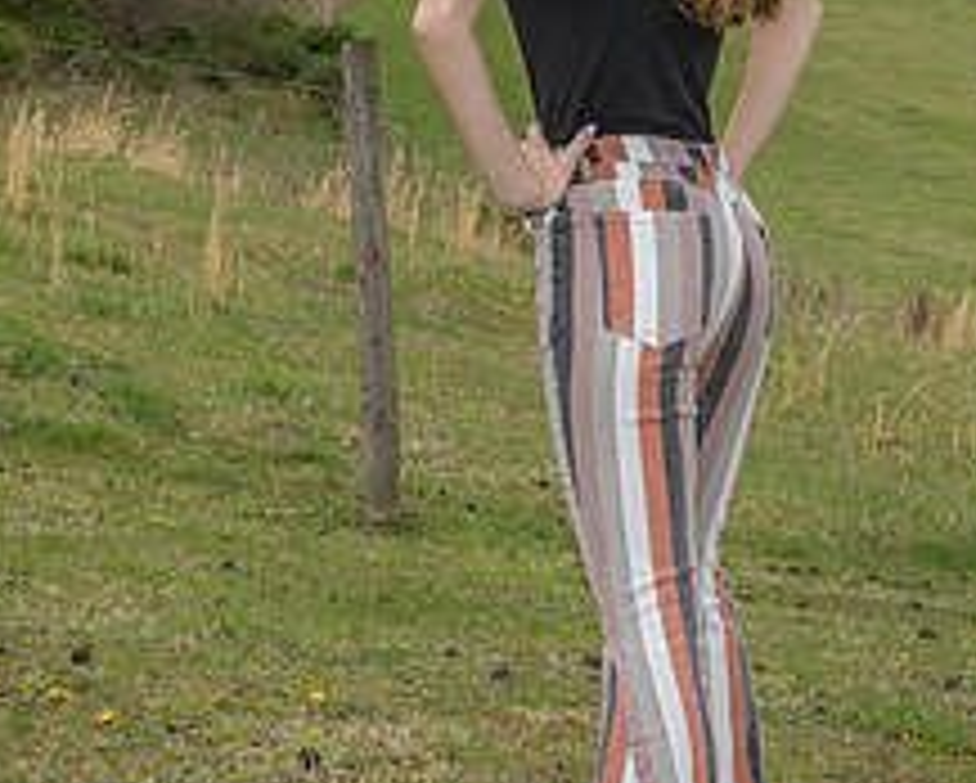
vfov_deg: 14.7
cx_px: 731
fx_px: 3036
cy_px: 284
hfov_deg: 18.2
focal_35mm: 105
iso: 140
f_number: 6.7
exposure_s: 1/180
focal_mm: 24
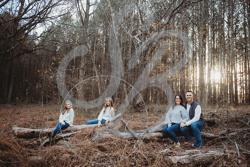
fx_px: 238
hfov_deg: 55.3
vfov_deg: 38.6
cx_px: 132
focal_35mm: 34
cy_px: 87
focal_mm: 32
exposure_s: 1/250
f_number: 2.8
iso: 500
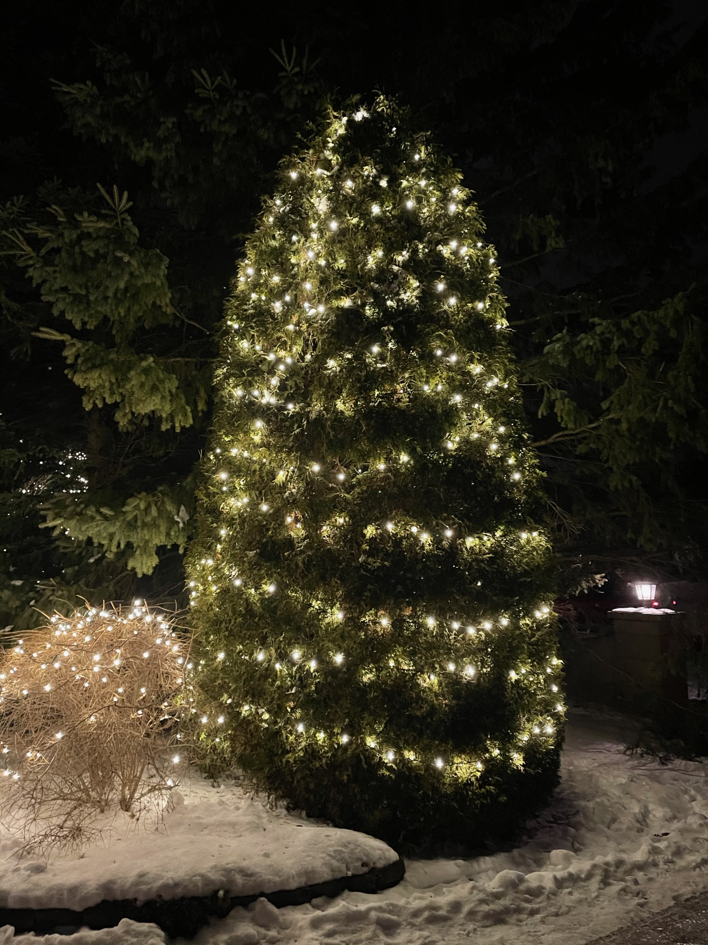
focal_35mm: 26
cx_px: 354
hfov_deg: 53.0
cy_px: 472
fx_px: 709
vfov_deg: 67.3
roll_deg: +0.6
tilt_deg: +6.2
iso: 800
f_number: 1.6
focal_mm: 5.1
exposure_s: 1/30
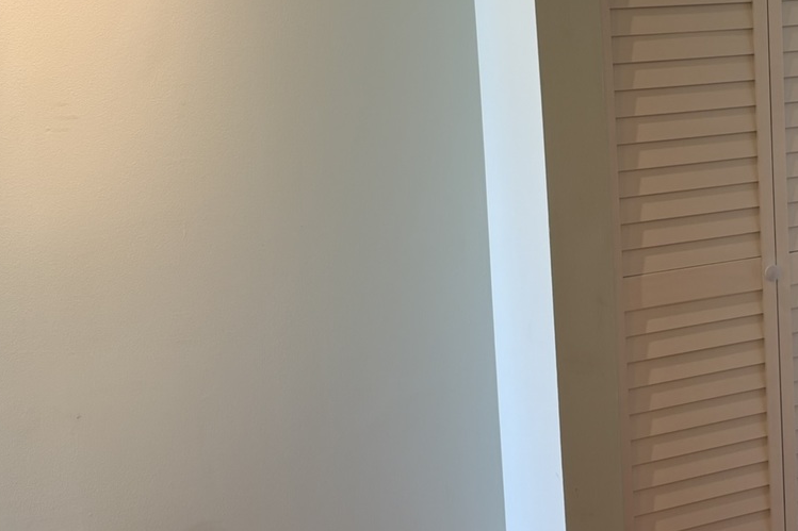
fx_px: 1152
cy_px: 119
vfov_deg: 25.6
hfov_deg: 35.6
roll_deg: +2.8
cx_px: 743
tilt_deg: -6.4
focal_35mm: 52
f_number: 1.6
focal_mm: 5.96
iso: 80
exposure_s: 1/60
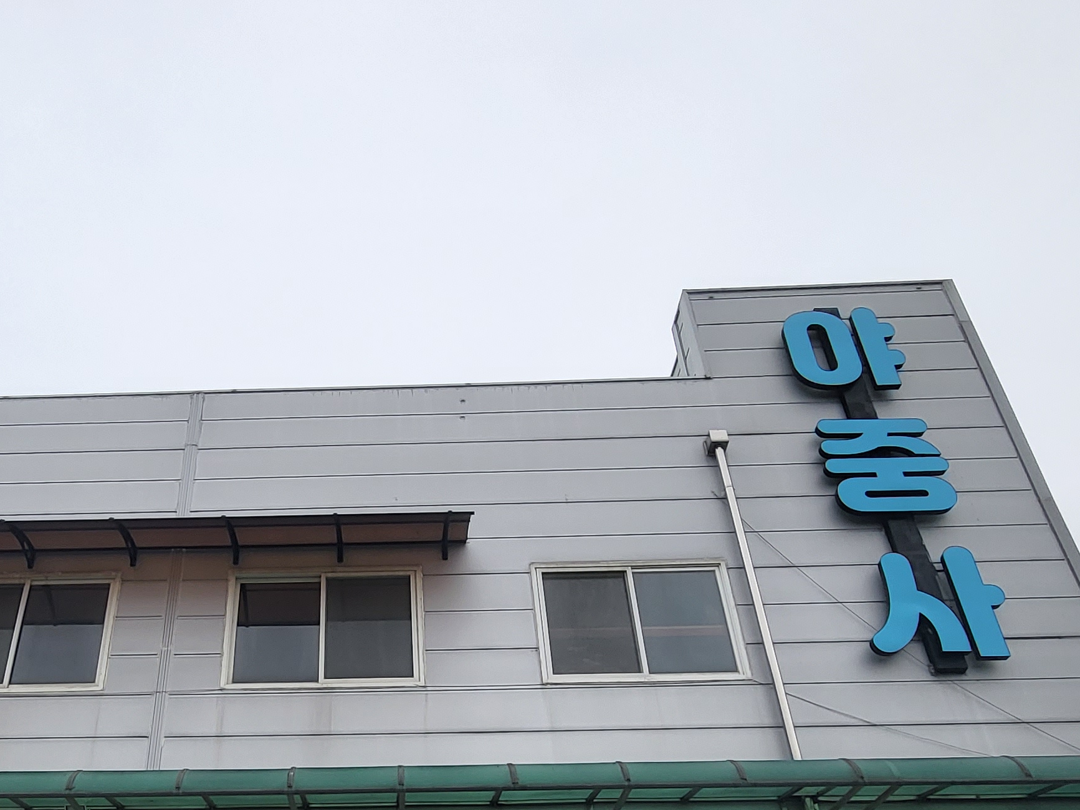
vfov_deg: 44.0
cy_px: 674
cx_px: 373
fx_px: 936
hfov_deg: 58.8
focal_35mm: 30
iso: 32
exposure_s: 1/433
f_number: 2.2
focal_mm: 1.74
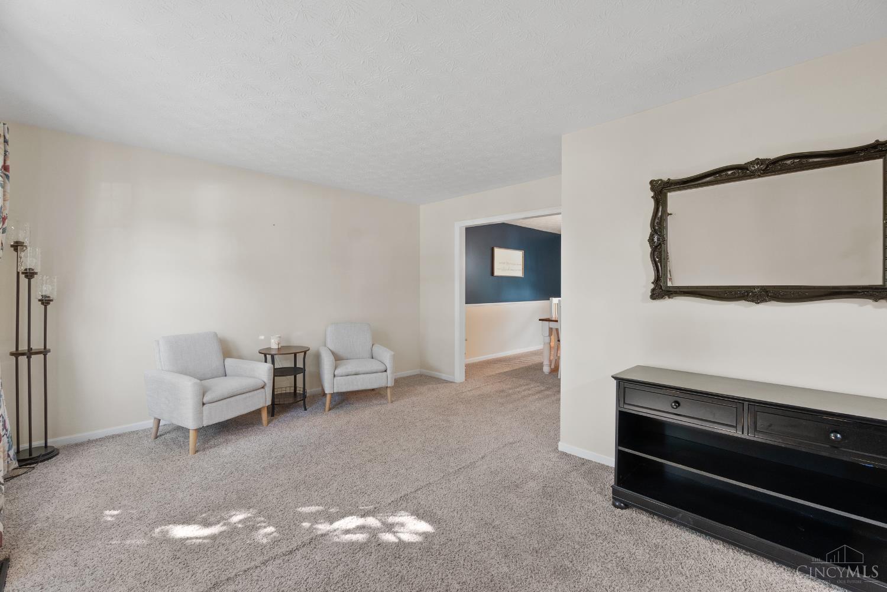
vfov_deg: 77.3
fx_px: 370
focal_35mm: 15
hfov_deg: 100.4
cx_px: 444
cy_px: 296
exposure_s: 1/2.5
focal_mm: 10
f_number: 7.1
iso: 400
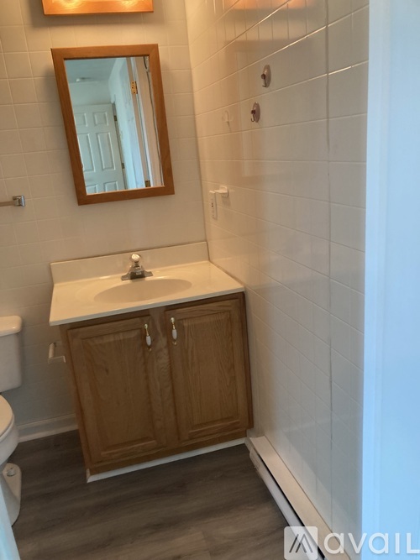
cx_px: 210
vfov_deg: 63.5
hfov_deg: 49.7
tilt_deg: -17.4
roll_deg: +5.7
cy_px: 280
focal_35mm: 28
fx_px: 453
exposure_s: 1/60
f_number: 1.8
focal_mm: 3.99
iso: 160
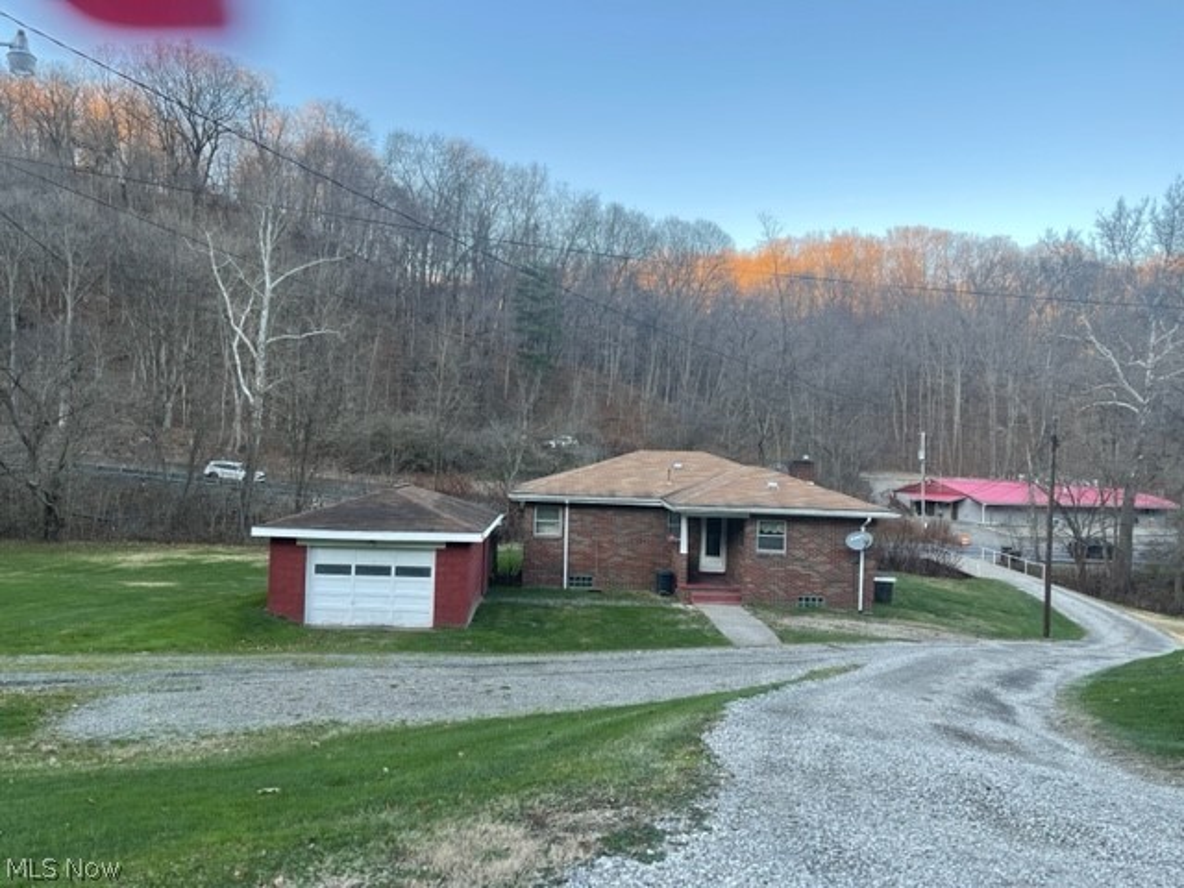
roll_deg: -1.2
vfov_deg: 53.1
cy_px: 444
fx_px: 889
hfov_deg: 67.3
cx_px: 592
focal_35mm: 26
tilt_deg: -0.7
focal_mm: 5.1
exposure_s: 1/179
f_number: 1.6
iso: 32
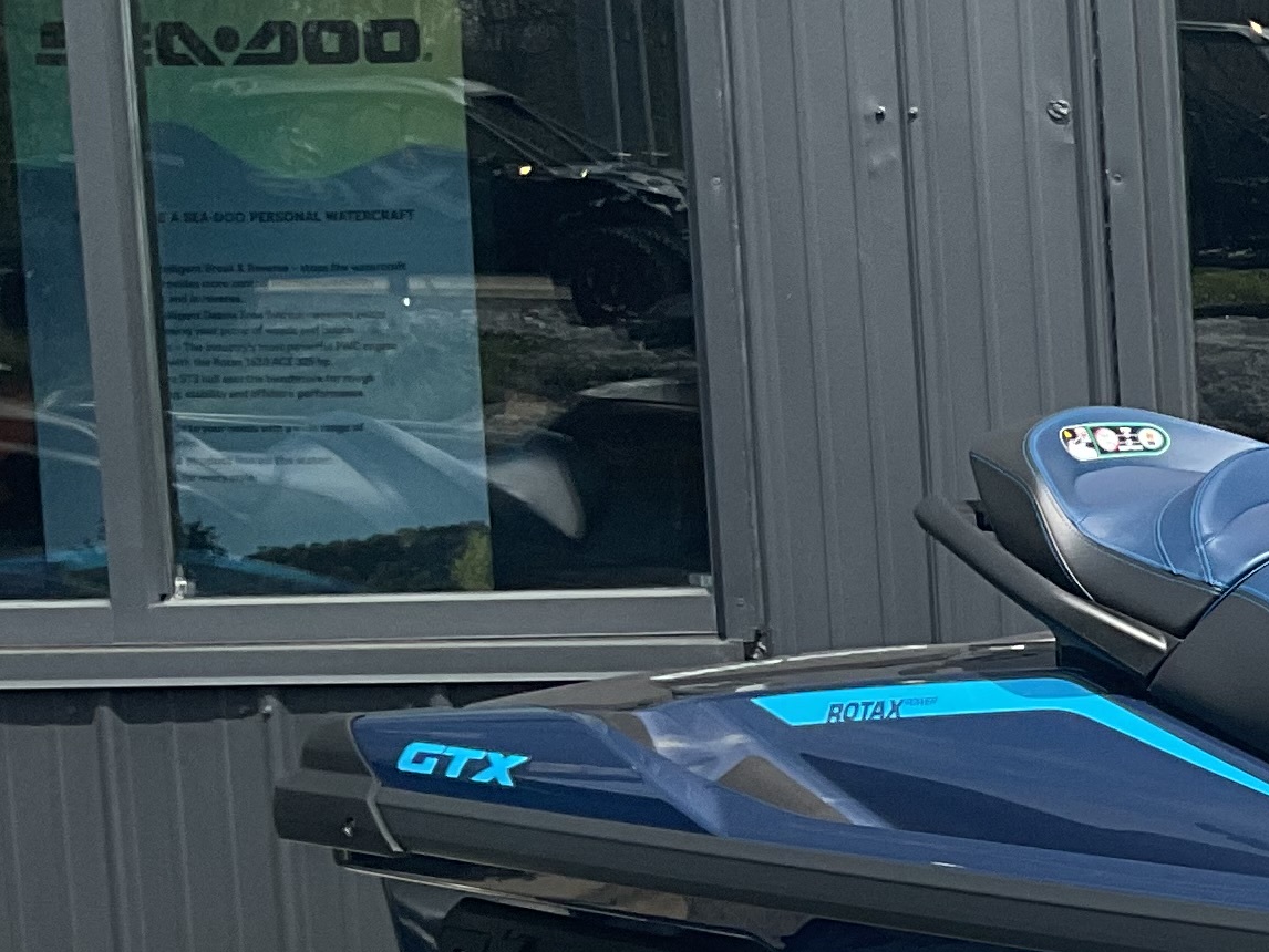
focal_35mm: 102
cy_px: 822
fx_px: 3740
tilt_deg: -7.9
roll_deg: +0.2
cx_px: 2231
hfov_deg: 16.4
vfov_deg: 14.4
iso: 16
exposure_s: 1/1626
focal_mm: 3
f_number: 1.8
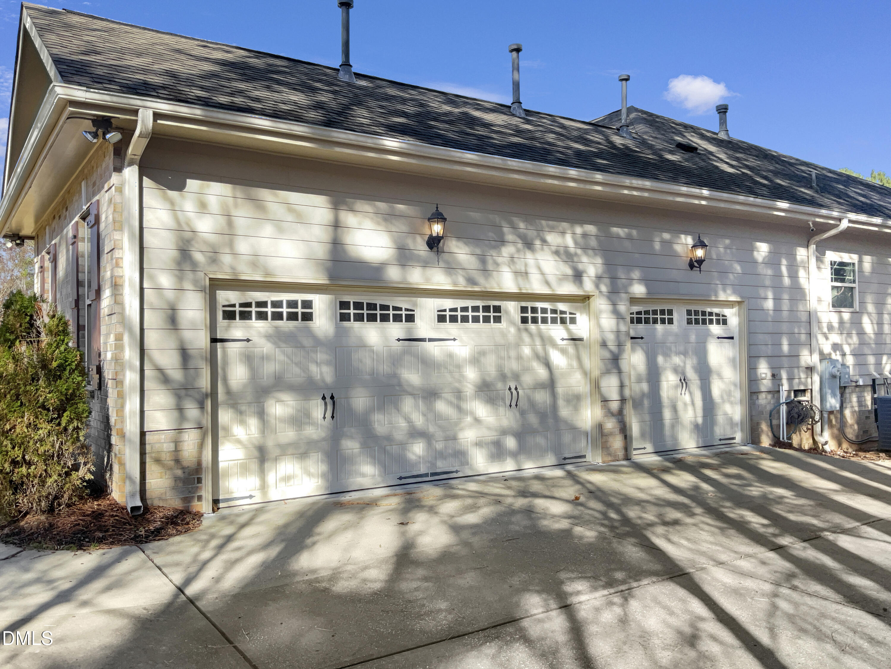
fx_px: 747
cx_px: 446
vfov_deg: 48.3
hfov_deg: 61.6
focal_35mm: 29
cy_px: 334
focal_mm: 3
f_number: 1.8
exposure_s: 1/280
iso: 16
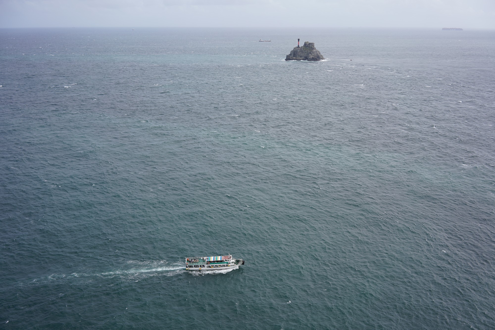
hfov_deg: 54.4
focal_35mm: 35
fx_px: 481
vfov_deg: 37.9
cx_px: 248
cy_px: 165
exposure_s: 1/100
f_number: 11
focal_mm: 35
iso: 100
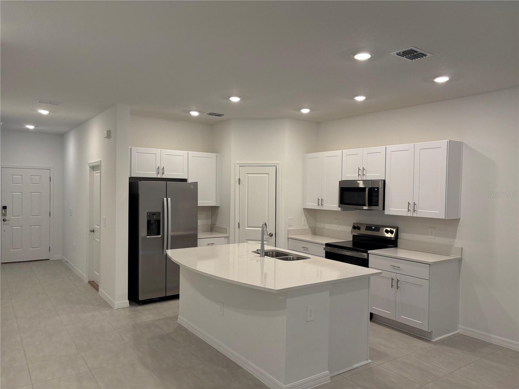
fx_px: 390
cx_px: 260
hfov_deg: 67.3
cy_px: 194
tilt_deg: -0.8
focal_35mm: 26
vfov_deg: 53.1
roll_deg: +0.0
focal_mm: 5.96
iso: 125
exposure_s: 1/169
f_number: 1.6
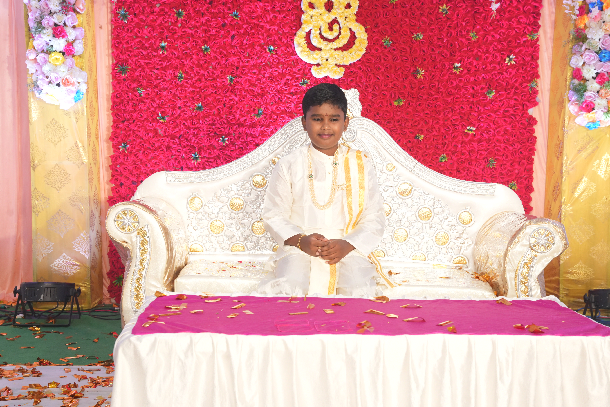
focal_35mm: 48
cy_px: 204
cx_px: 305
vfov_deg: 27.9
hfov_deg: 40.8
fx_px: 820
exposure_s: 1/125
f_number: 7.1
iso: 1000
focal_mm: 48.4
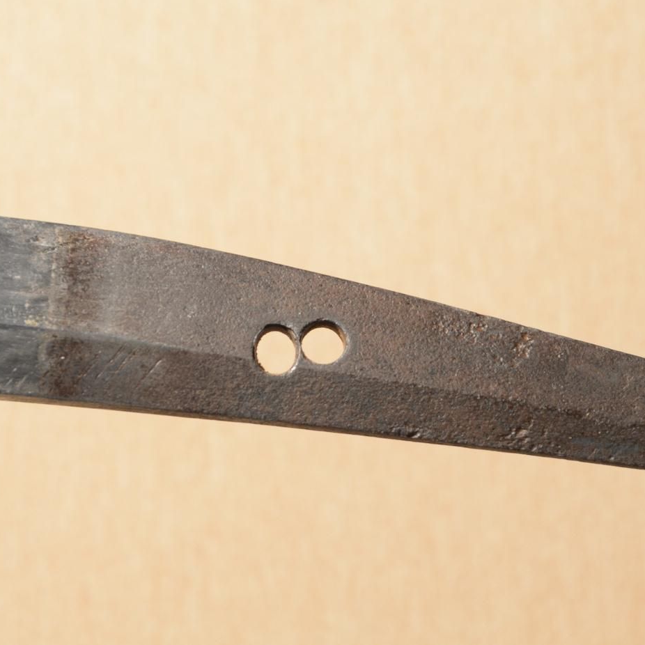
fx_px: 3450
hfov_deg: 10.7
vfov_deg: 10.7
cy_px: 321
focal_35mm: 164
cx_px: 357
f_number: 11
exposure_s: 1/2
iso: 400
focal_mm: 85
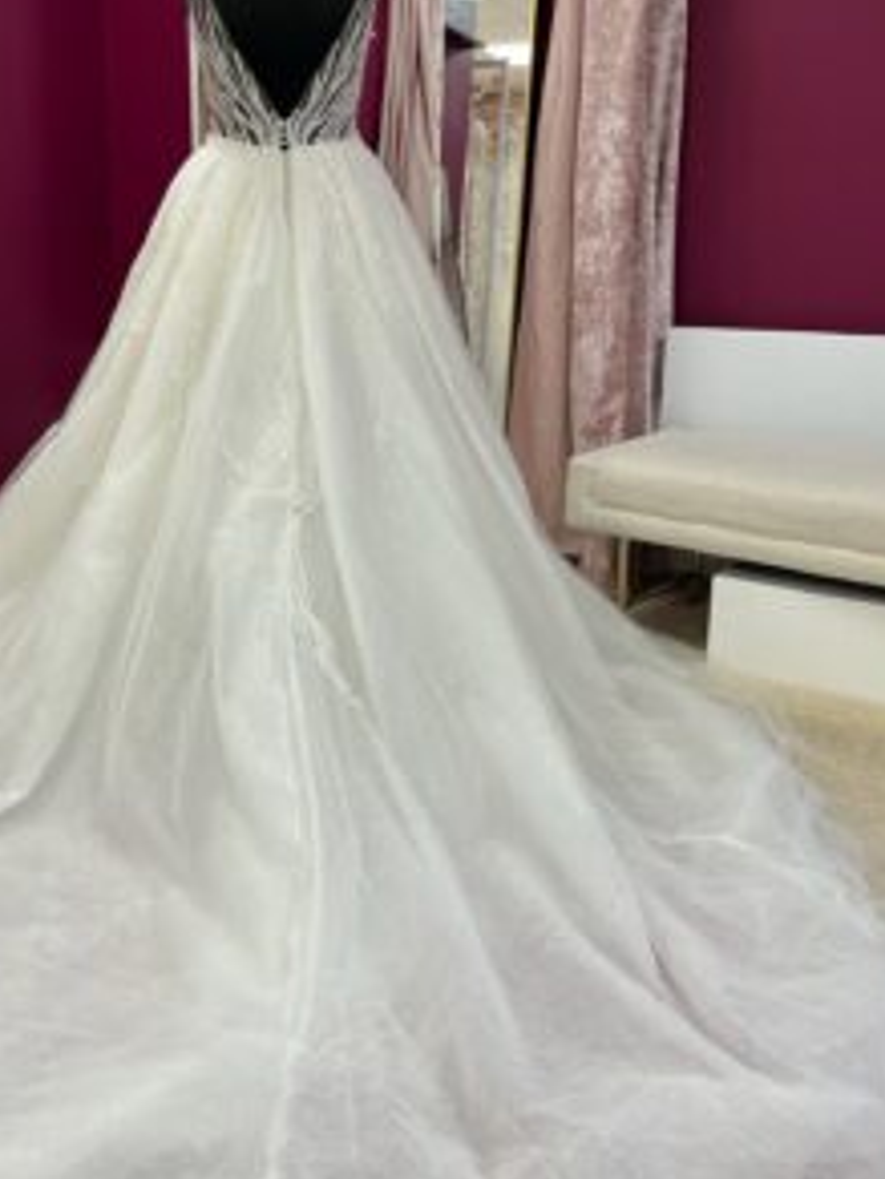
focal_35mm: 38
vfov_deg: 49.0
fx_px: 1295
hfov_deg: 37.3
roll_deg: +0.4
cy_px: 571
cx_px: 287
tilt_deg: -16.6
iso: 80
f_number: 1.6
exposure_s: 1/100
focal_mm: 5.1
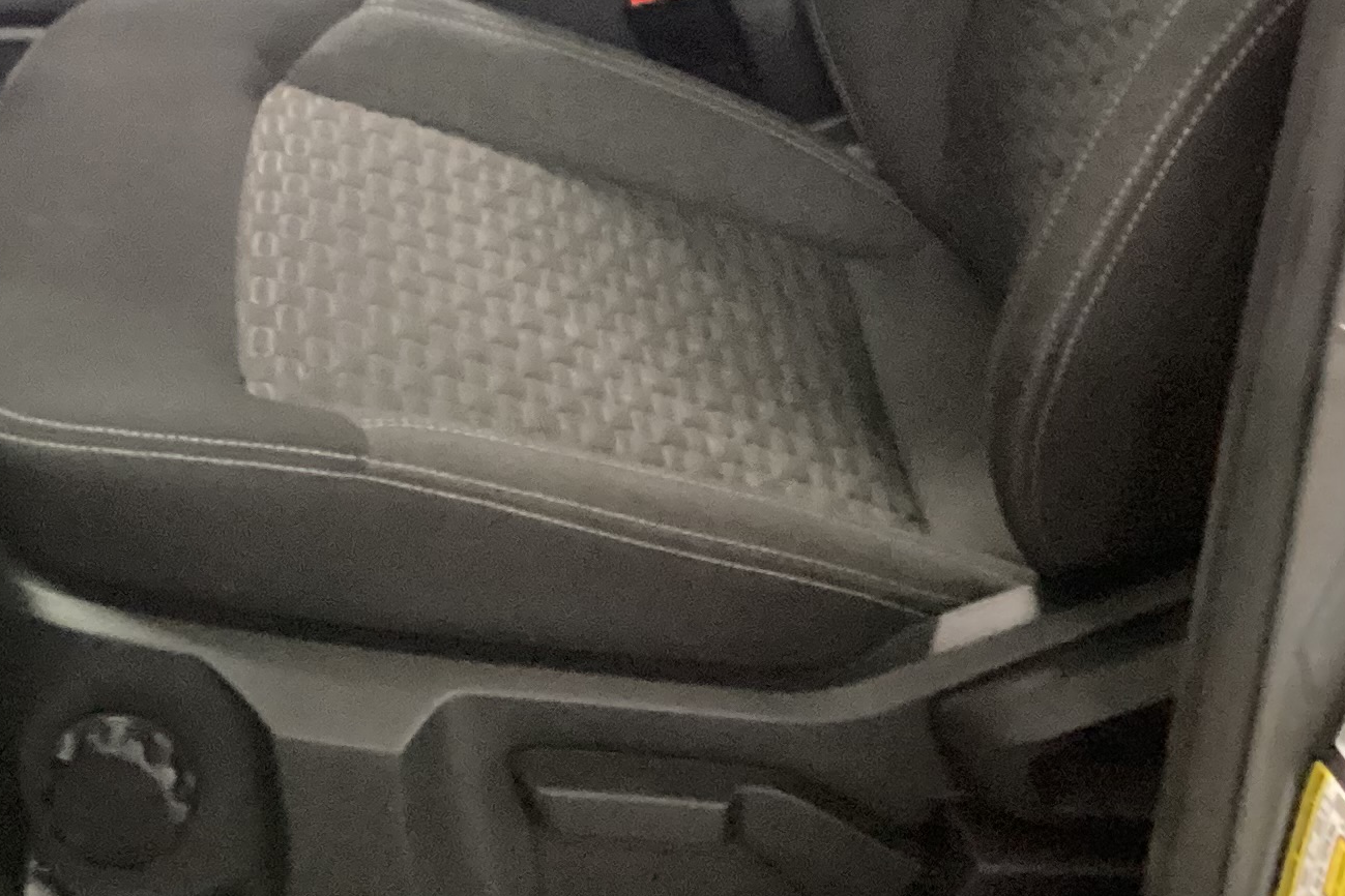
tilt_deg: -19.7
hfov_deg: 24.6
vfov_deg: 15.9
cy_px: -325
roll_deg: -2.3
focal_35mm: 81
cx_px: 233
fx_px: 3026
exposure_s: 1/30
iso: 640
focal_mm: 3.3
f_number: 2.4
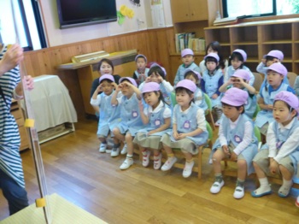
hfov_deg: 51.4
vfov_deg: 39.6
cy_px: 112
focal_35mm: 36
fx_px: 311
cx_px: 150
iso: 800
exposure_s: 1/30
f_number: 3.9
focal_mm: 6.4
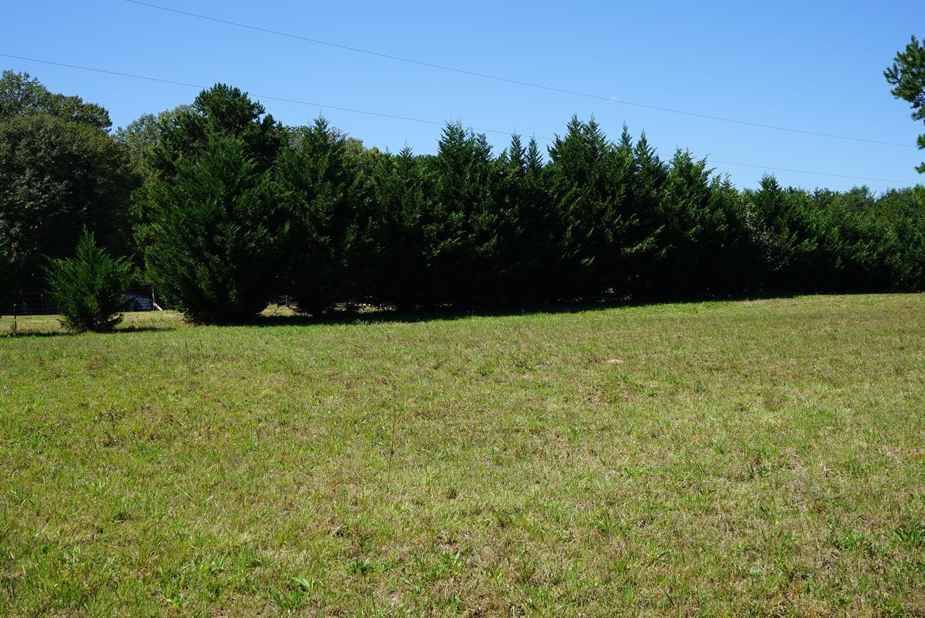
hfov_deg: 45.4
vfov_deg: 31.2
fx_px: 1106
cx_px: 480
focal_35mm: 43
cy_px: 304
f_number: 11
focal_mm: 39
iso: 100
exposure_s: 1/125
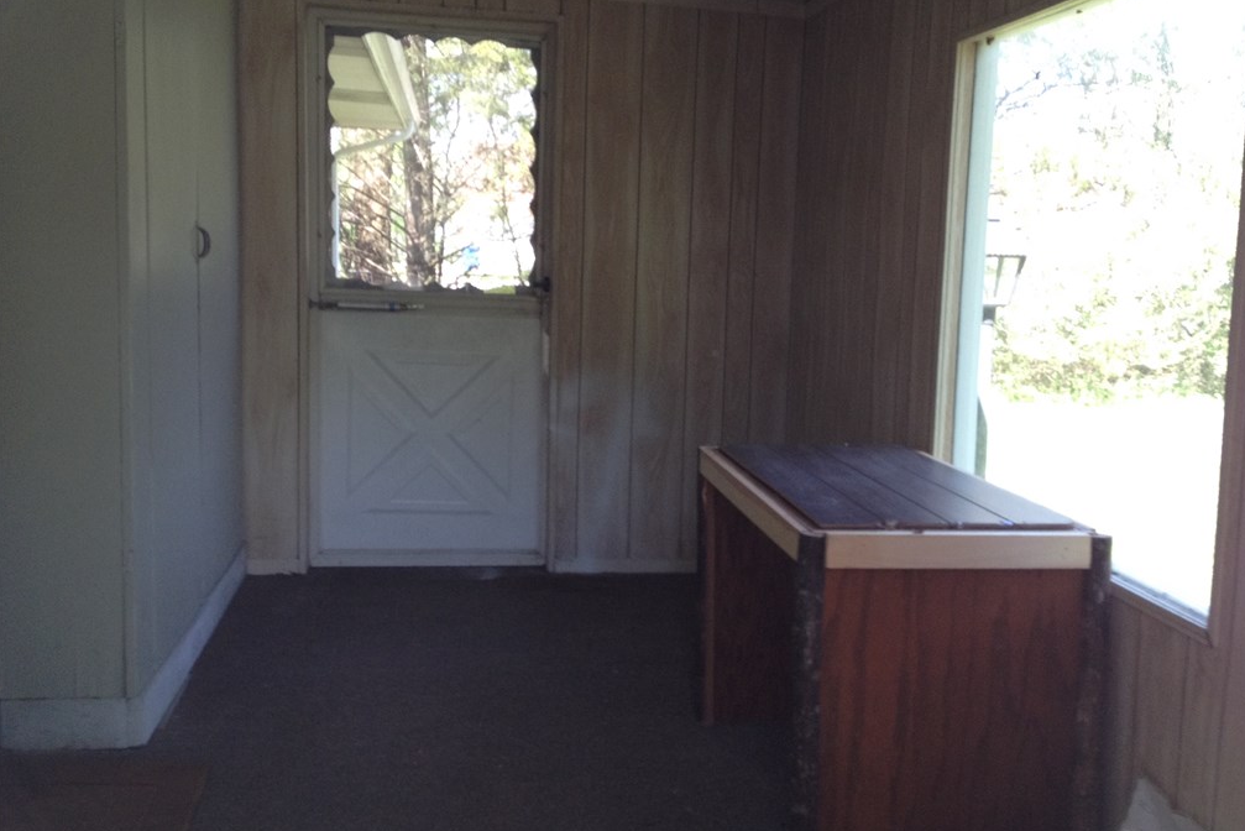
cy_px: 370
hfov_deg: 51.9
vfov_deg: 35.9
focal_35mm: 37
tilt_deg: -9.4
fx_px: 1280
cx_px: 628
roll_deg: +0.1
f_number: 2.4
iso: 80
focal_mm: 4.28
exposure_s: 1/120
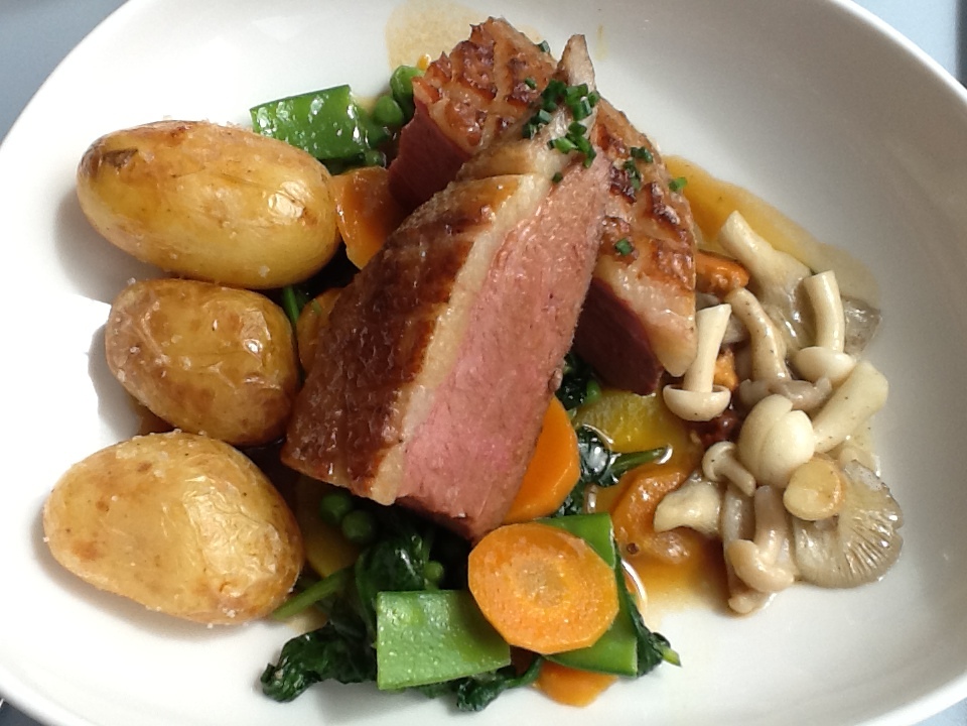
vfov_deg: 32.9
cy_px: 363
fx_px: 1229
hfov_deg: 42.9
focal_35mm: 44
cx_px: 484
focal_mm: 2.03
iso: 40
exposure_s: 1/557
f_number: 2.4
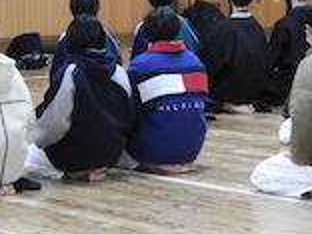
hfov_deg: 11.0
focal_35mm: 180
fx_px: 1622
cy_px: -34
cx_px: 152
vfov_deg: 8.2
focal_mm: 12.5
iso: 400
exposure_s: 1/20
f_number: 4.5
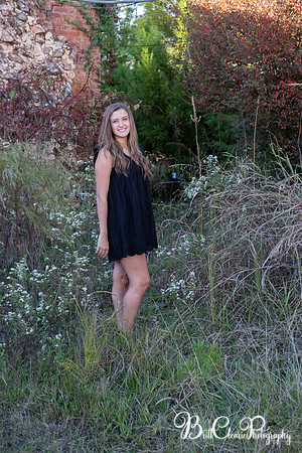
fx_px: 667
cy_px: 226
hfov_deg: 25.5
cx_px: 151
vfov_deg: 37.5
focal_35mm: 53
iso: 400
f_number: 3.6
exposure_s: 1/250
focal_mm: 35.3
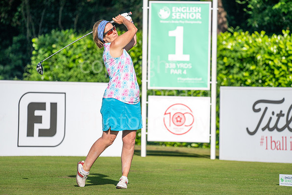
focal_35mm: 300
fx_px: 2434
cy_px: 98
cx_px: 146
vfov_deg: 4.6
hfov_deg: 6.9
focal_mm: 300
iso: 200
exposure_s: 1/3200
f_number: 5
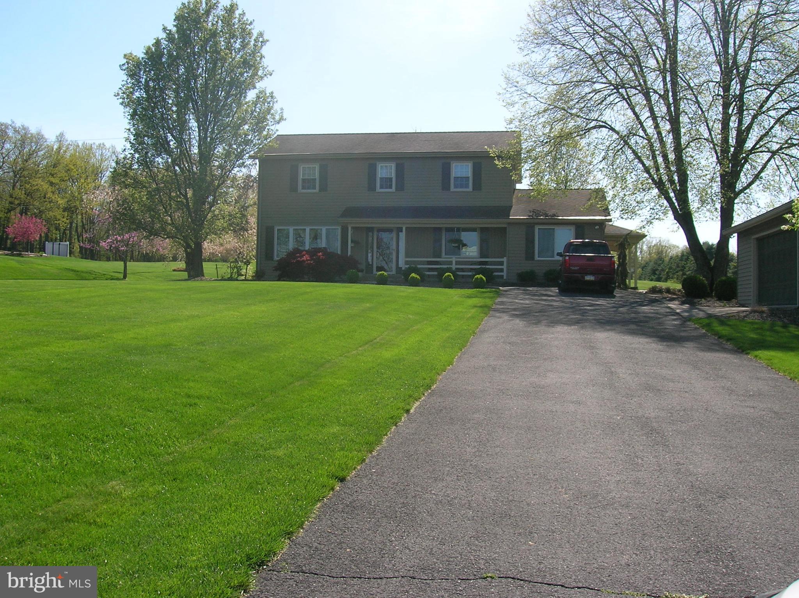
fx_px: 830
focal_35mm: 36
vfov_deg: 39.6
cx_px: 400
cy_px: 299
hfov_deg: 51.4
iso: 50
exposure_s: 1/260
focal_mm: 6
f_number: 4.9
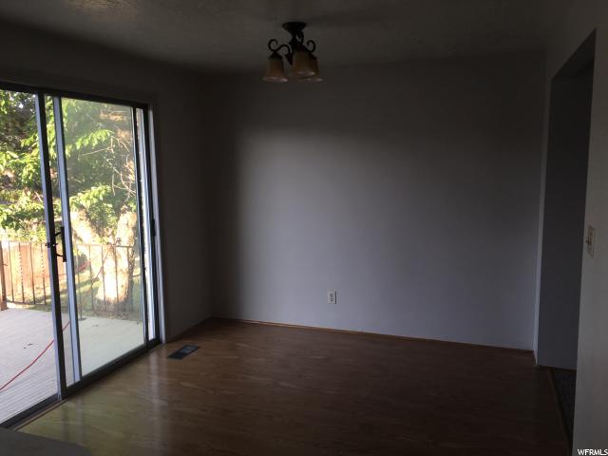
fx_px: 509
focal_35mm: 29
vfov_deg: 48.2
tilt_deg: -7.4
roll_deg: +1.2
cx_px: 304
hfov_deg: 61.7
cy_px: 228
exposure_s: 1/39
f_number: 2.2
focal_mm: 4.15
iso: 25
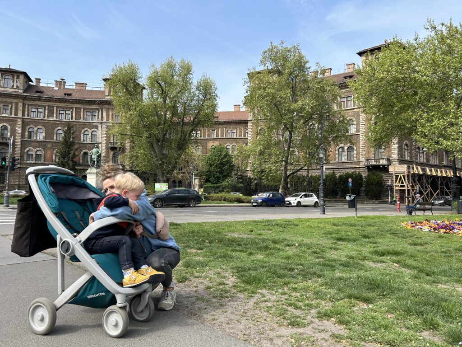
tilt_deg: +3.1
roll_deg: -1.4
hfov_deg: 67.3
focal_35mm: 26
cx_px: 231
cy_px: 174
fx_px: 347
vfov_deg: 53.1
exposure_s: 1/2008
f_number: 1.5
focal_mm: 5.7
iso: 50
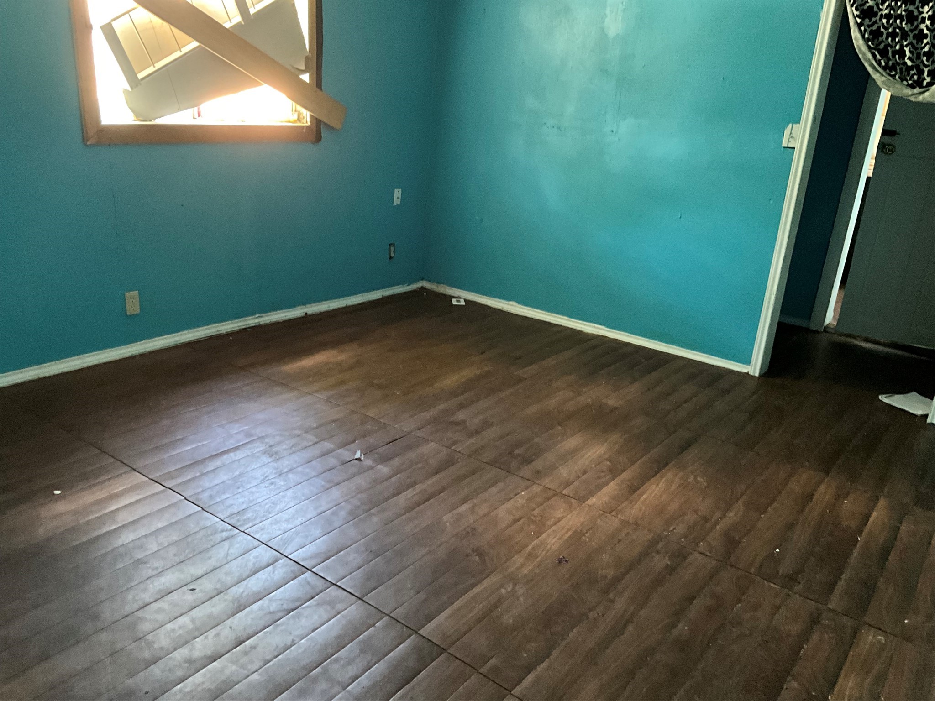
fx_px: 783
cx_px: 468
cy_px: 350
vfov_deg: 48.2
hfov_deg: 61.7
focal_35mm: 29
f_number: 1.8
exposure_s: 1/30
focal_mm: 3
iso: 500
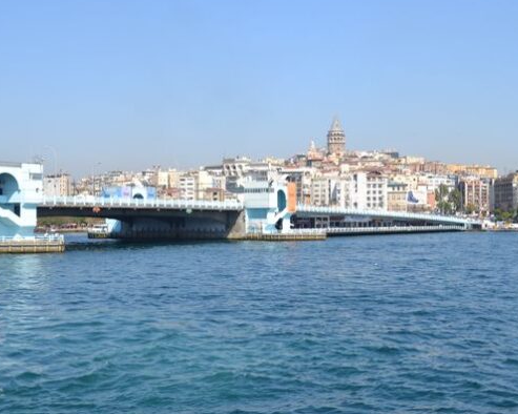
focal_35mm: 54
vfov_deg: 28.3
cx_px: 274
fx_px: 822
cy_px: 195
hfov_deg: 35.0
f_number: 9
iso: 100
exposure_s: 1/320
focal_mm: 27
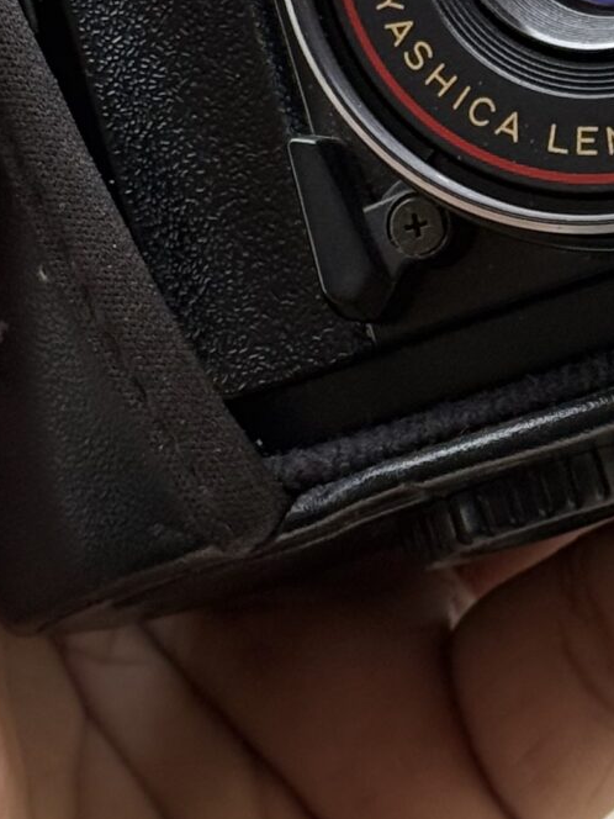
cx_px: 618
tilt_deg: -30.5
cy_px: -131
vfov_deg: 10.5
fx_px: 4375
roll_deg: +1.7
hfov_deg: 8.0
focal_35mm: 185
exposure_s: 1/121
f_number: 1.78
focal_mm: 6.76
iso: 80
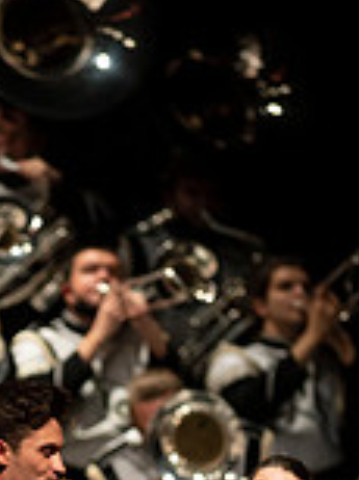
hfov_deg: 1.8
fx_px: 11703
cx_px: -27
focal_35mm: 844
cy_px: 605
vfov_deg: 2.4
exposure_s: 1/500
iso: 3200
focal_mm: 300
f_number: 2.8
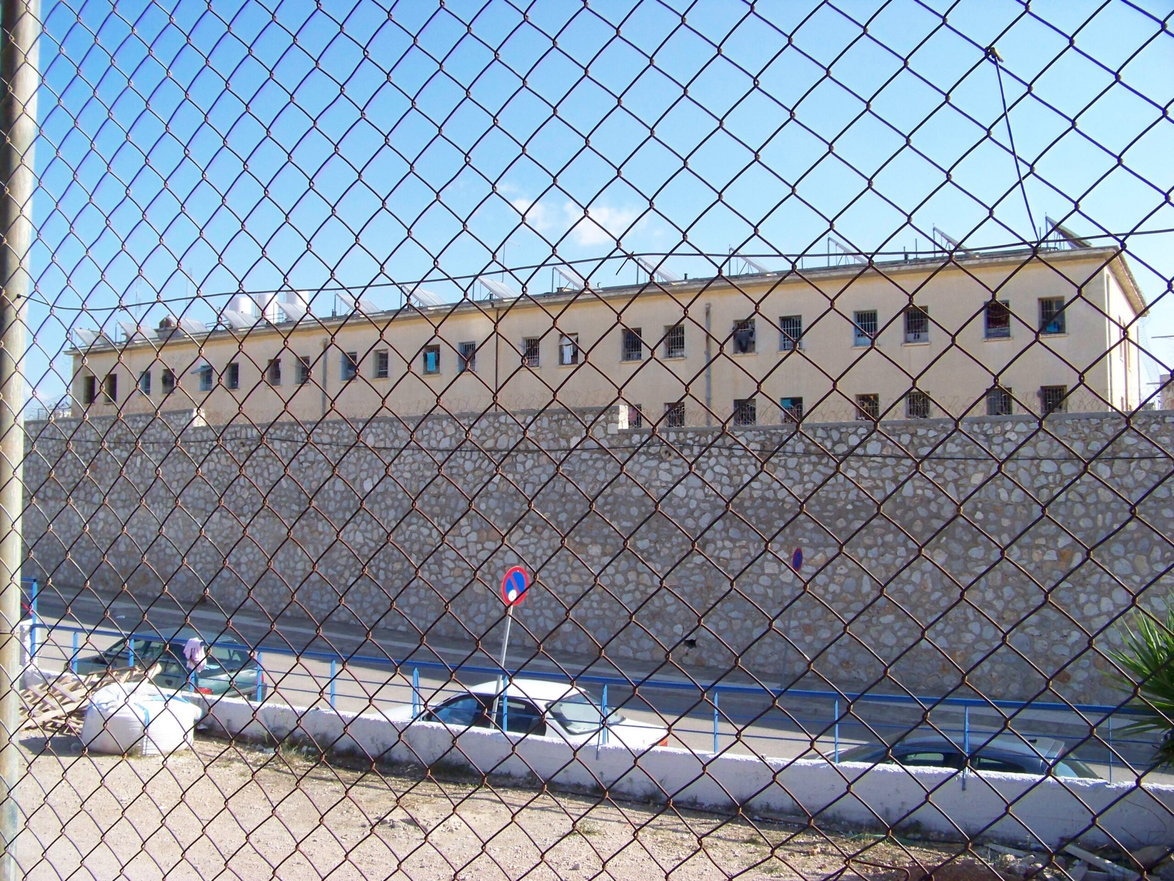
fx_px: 1221
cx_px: 587
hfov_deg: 51.4
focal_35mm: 36
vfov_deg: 39.7
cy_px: 440
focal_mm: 5.85
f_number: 4
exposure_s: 1/1250
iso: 200
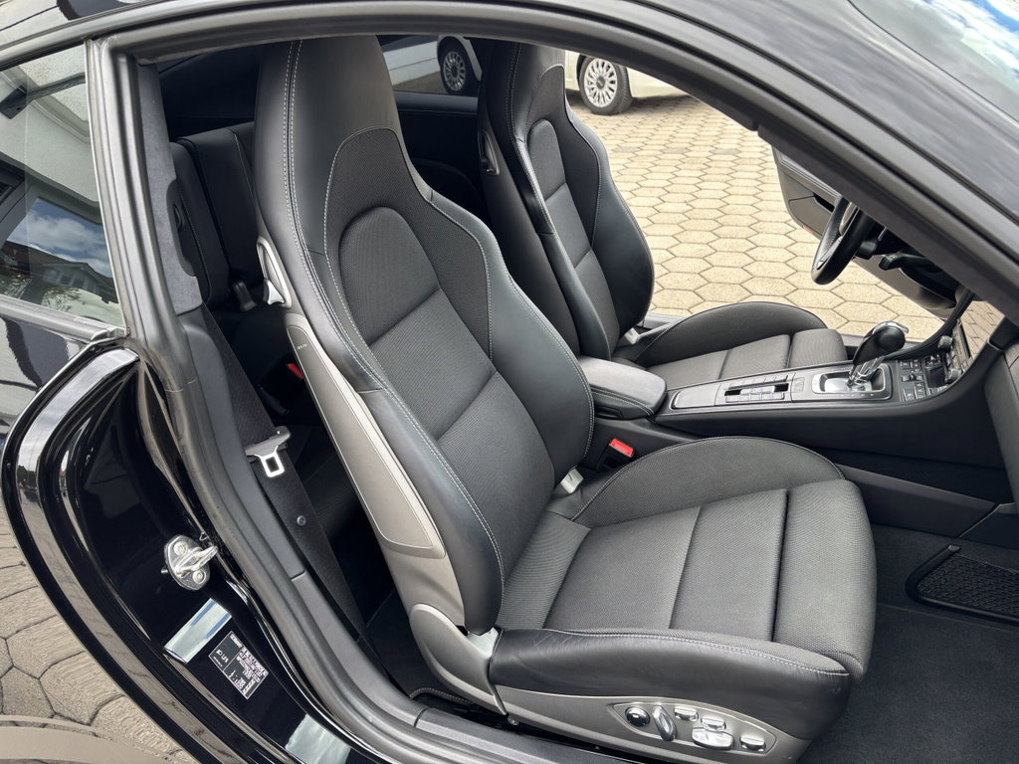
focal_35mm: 26
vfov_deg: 53.1
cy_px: 382
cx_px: 510
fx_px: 765
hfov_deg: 67.3
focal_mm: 5.96
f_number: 1.6
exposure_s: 1/136
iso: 32
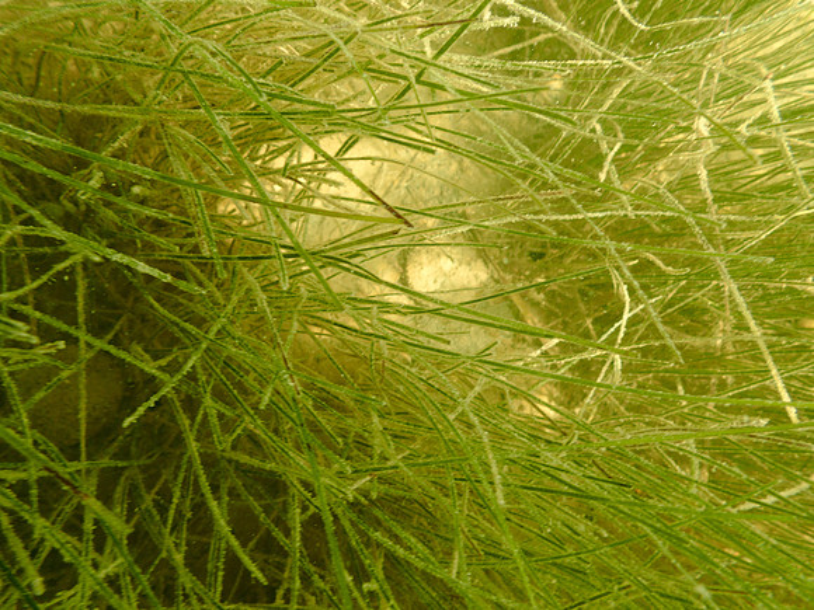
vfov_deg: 54.9
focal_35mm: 25
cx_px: 407
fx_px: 588
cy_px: 305
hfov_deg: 69.4
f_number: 2.8
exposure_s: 1/100
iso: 100
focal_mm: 4.5
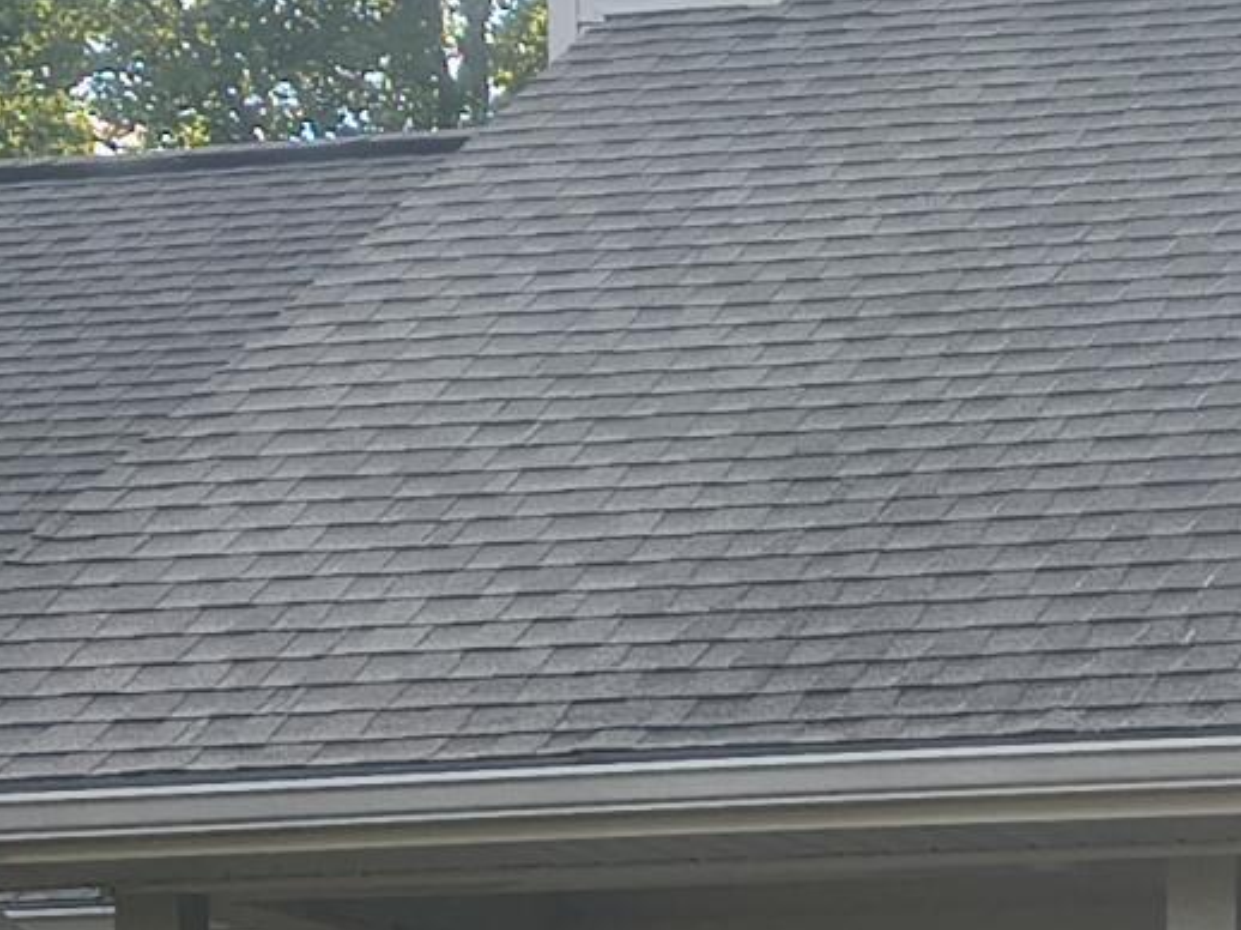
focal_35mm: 139
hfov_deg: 13.6
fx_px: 4981
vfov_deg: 10.3
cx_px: 1658
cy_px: 1388
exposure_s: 1/1020
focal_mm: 5.56
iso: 100
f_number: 1.8
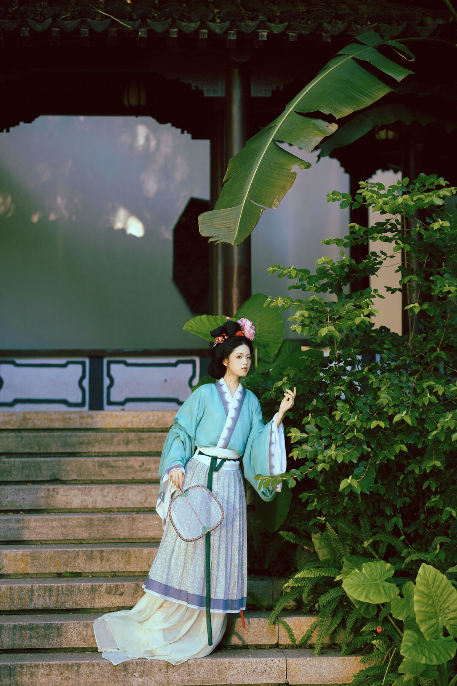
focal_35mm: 85
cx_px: 228
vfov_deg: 23.9
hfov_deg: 16.1
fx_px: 1618
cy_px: 343
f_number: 2
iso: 125
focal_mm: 85
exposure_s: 1/500
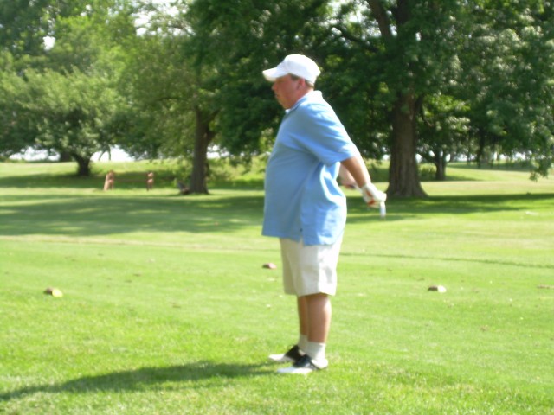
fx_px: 1568
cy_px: 208
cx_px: 277
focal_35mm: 98
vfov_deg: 15.1
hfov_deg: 20.0
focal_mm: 16.8
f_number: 4.5
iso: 50
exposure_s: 1/125
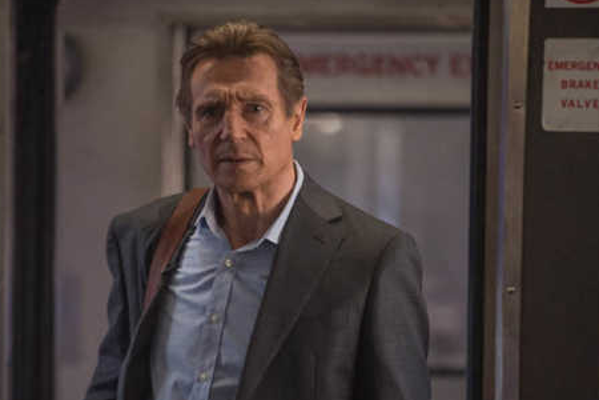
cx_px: 214
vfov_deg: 4.0
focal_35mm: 341
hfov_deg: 6.0
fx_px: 5673
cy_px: 323
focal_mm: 200
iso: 5000
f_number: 2.8
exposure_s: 1/160
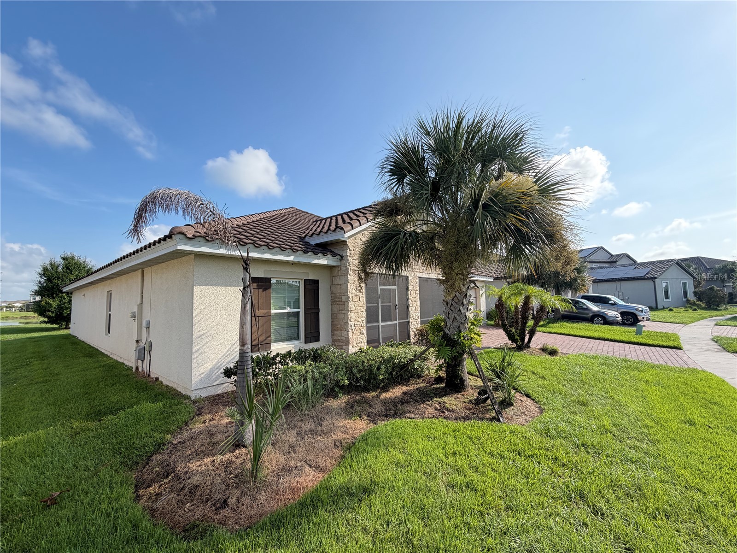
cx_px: 368
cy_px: 276
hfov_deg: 102.1
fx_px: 298
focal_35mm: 14
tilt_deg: +4.0
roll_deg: +1.7
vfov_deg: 85.7
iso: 64
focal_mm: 2.22
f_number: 2.2
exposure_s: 1/502
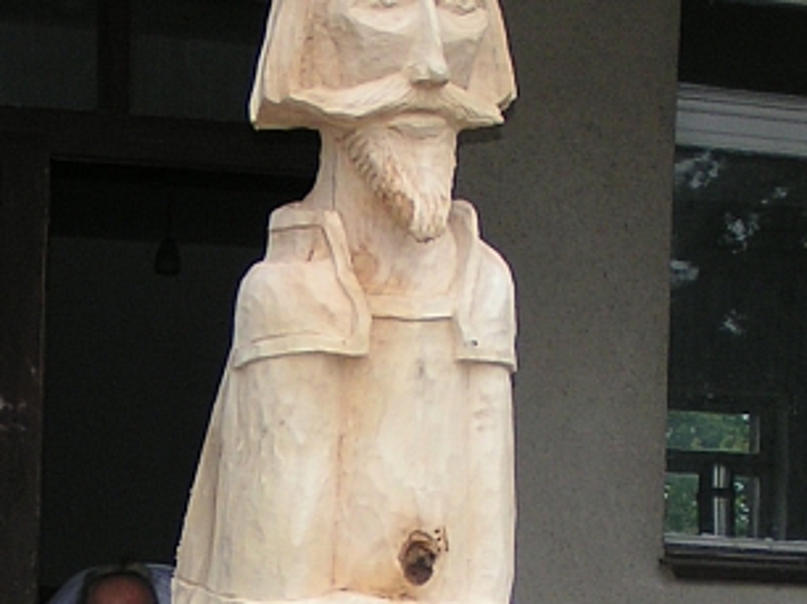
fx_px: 3168
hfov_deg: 14.4
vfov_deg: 10.7
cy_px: 691
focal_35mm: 136
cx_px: 177
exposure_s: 1/1000
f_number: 3.2
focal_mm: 8
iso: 50
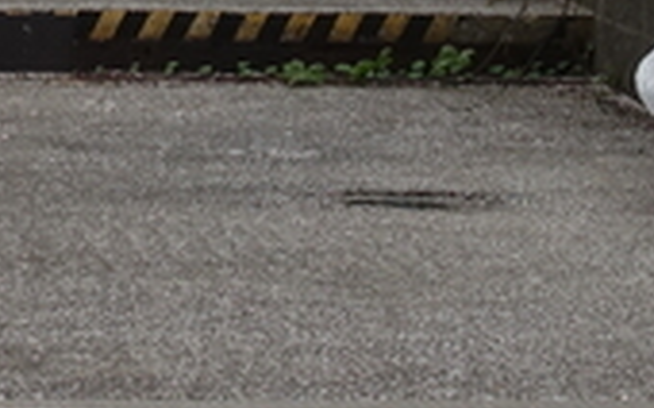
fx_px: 4738
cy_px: -1012
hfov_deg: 7.8
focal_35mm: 266
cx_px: -38
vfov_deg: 4.6
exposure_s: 1/640
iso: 125
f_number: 5.6
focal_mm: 13.72
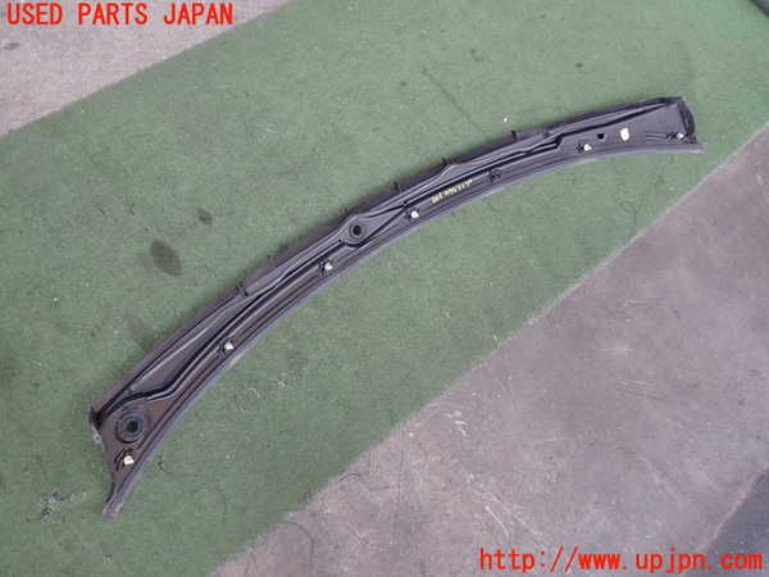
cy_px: 288
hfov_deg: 60.0
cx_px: 384
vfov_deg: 46.8
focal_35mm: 30
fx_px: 666
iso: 200
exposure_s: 1/100
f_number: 2.3
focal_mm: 5.4
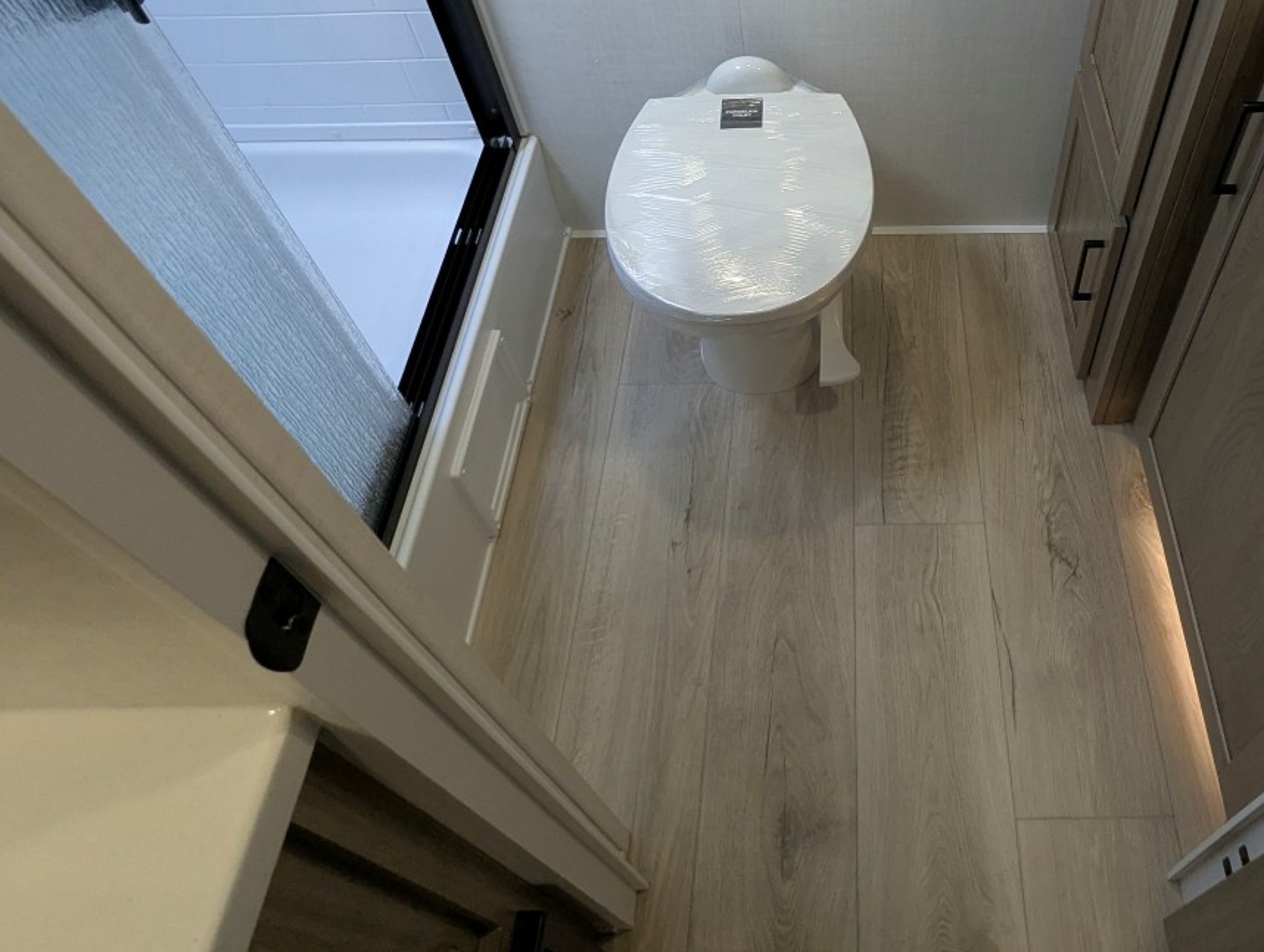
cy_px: 187
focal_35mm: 26
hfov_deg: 65.1
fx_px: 951
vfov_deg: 49.9
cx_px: 864
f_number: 2.2
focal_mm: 2.35
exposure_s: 1/137
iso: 212
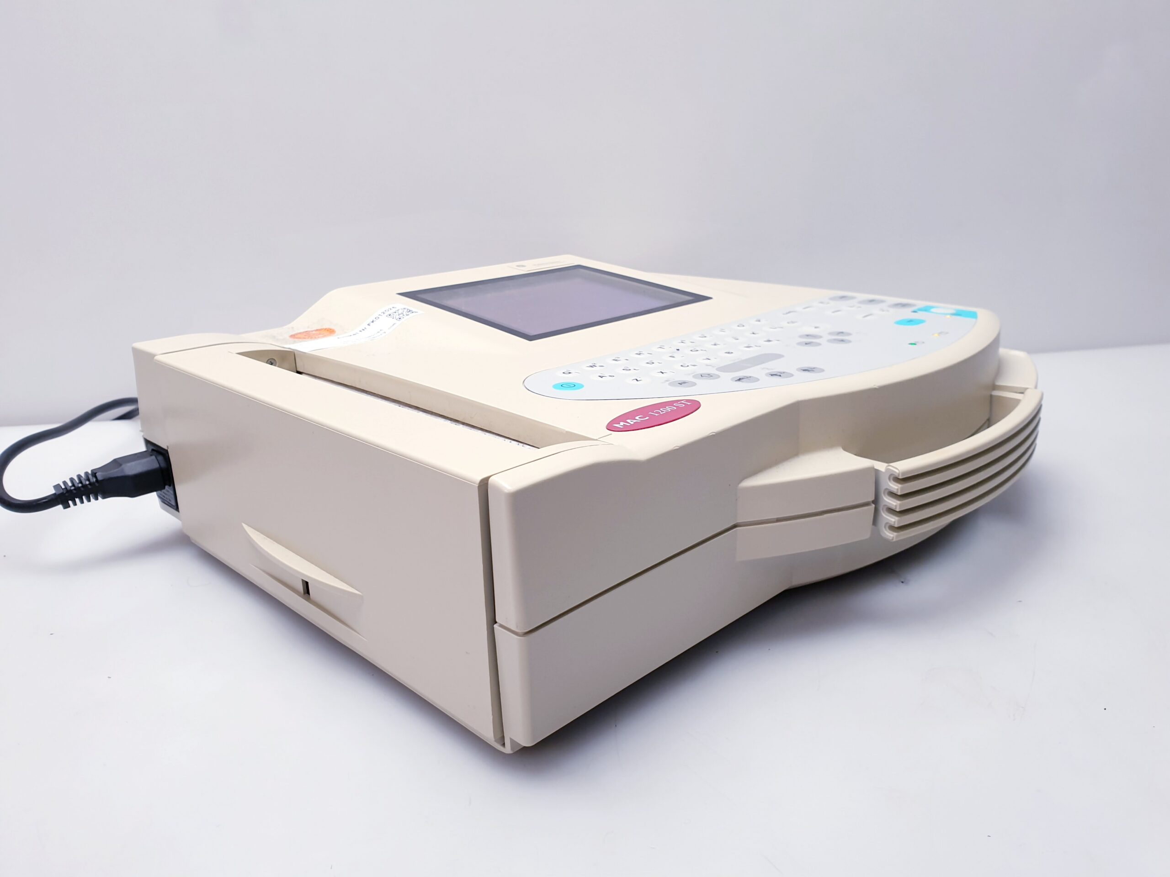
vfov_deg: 53.1
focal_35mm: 26
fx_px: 879
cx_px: 585
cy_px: 438
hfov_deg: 67.3
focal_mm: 4.3
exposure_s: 1/50
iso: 64
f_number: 2.4
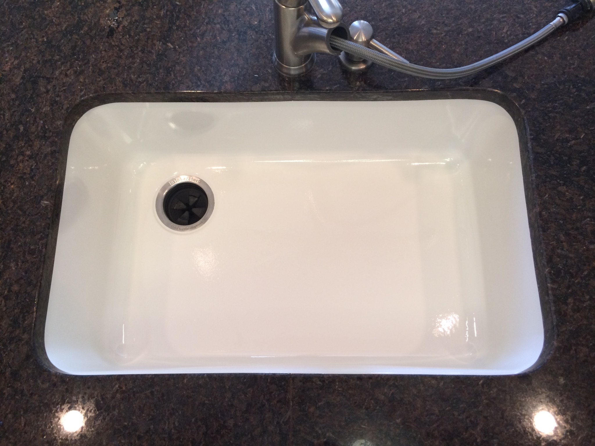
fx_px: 516
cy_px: 223
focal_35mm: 30
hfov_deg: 60.0
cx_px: 298
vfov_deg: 46.8
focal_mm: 4.12
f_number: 2.2
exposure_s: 1/30
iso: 64
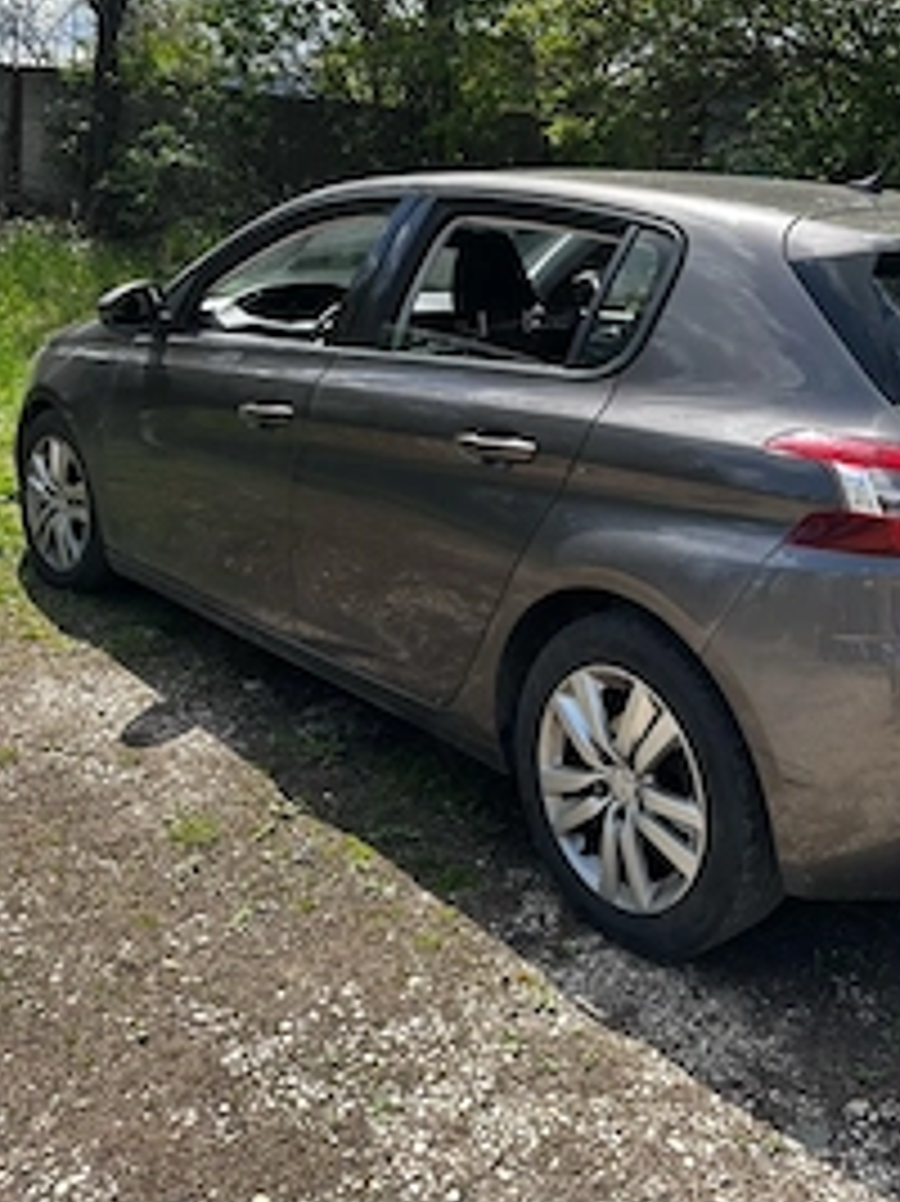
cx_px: 662
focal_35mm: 36
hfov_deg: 38.7
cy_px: 351
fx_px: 1249
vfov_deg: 50.0
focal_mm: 6.86
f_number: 1.78
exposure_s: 1/2070
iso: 80
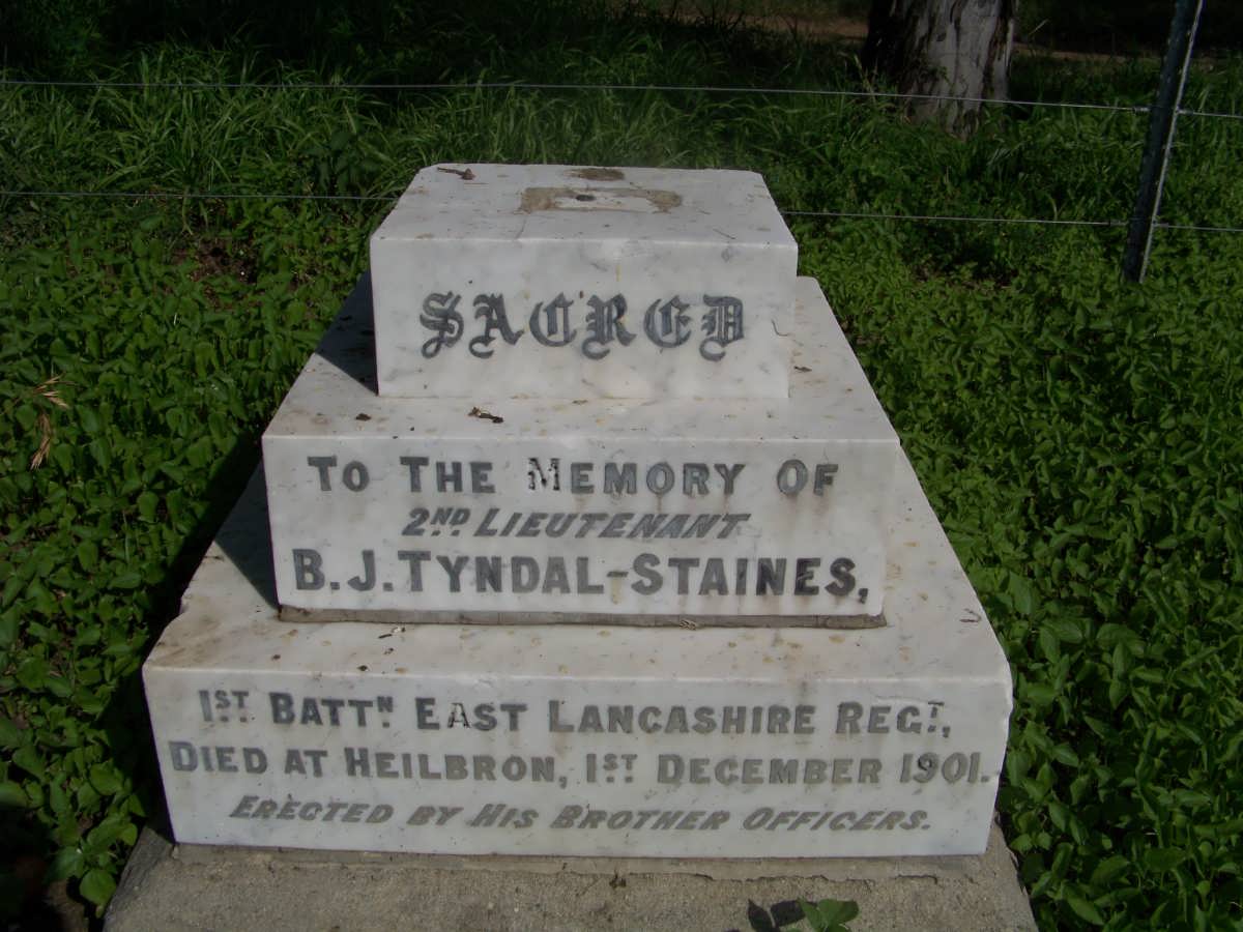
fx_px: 1293
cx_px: 622
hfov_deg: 51.4
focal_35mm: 36
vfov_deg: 39.7
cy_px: 466
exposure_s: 1/1000
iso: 64
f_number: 5.6
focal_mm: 5.85
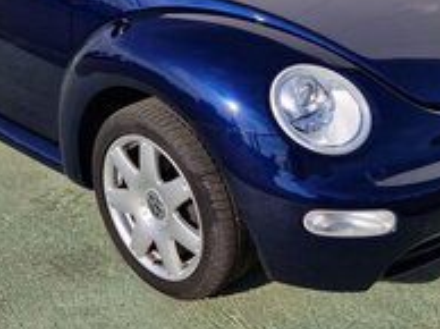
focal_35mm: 58
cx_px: 220
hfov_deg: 33.3
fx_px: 736
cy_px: 64
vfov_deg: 24.7
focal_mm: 5.4
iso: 50
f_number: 1.8
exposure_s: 1/2600
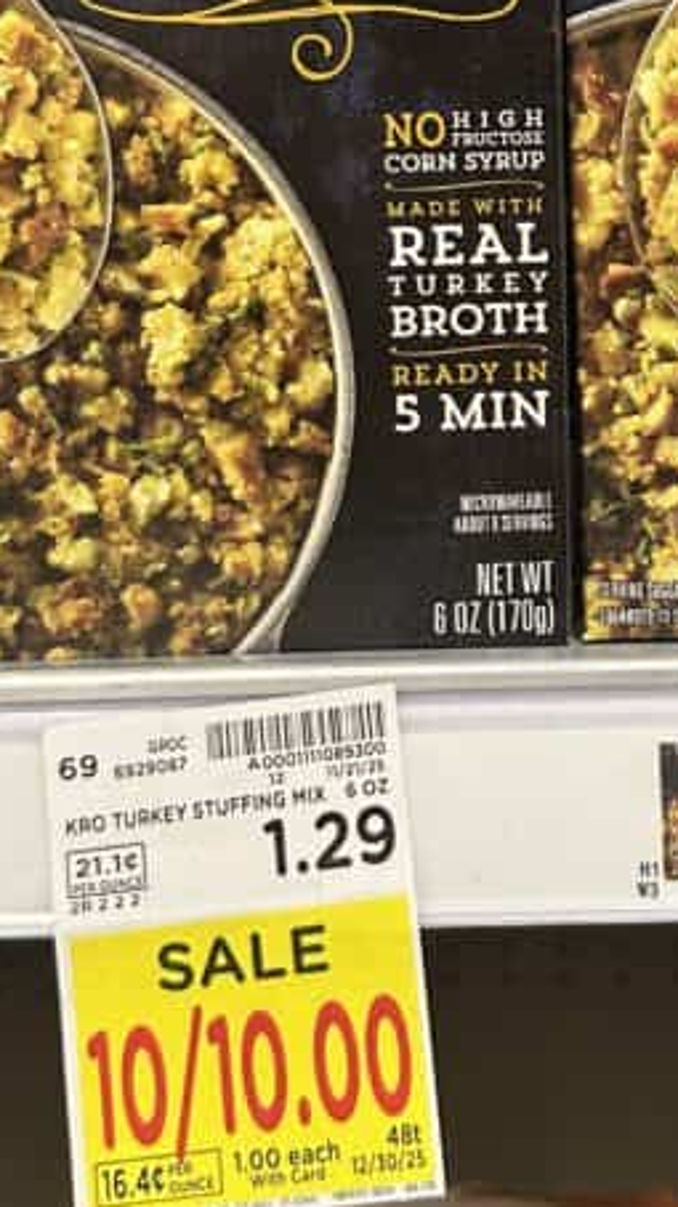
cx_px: 545
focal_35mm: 59
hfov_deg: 20.1
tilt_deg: -11.5
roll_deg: +0.3
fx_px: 1888
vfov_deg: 34.6
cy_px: 287
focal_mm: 6.86
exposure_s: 1/62
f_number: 1.78
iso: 200
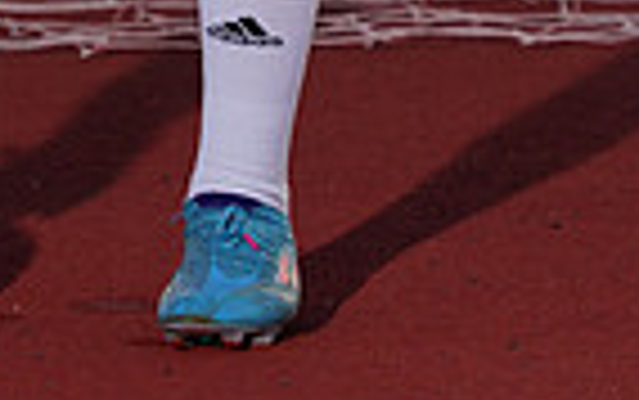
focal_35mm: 1119
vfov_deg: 1.2
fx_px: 19503
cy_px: -647
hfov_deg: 1.9
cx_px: 196
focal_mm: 268
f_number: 5.6
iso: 320
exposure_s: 1/250
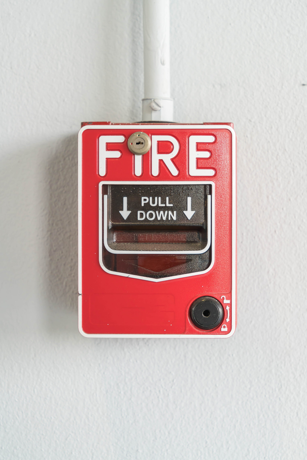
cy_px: 230
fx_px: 895
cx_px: 154
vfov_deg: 28.8
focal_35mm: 70
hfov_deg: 19.5
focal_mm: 70
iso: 800
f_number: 8
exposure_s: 1/60
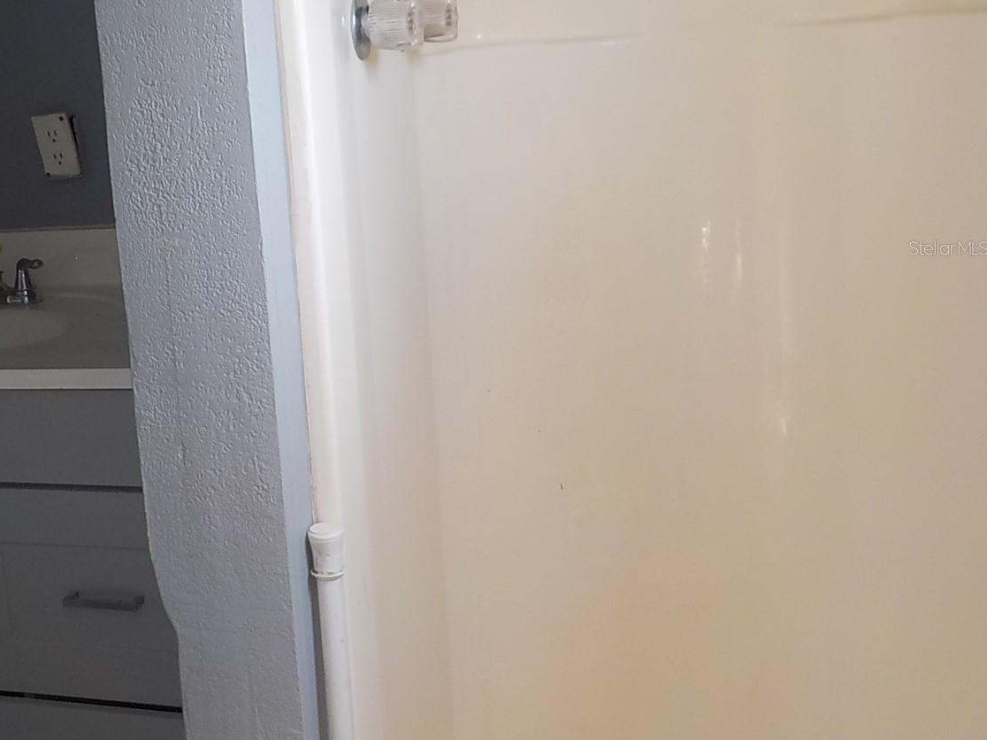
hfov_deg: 42.9
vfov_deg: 33.3
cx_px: 285
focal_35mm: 43
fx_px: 1226
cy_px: 248
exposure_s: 1/40
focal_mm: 4.1
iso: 125
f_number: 3.3
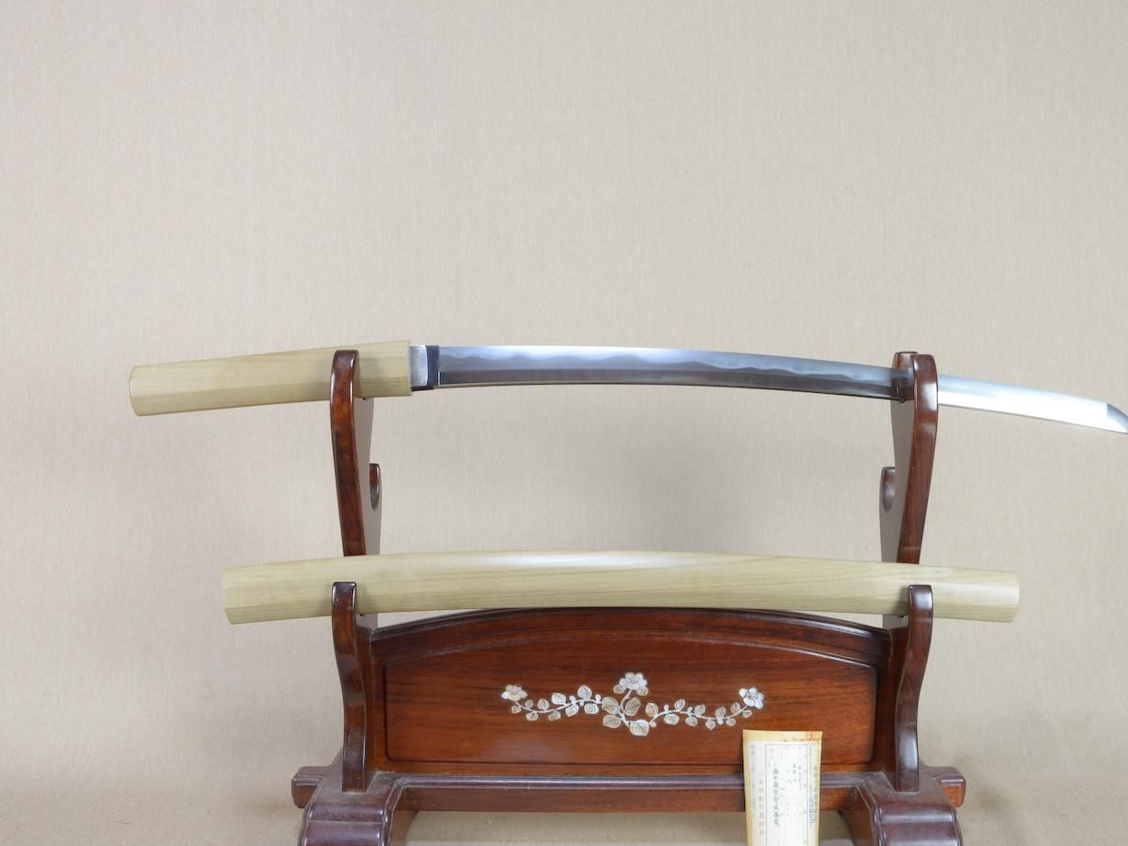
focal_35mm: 33
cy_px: 426
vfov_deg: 42.9
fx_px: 1075
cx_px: 622
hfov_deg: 55.3
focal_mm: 20
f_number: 11
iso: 400
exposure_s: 1/1.6
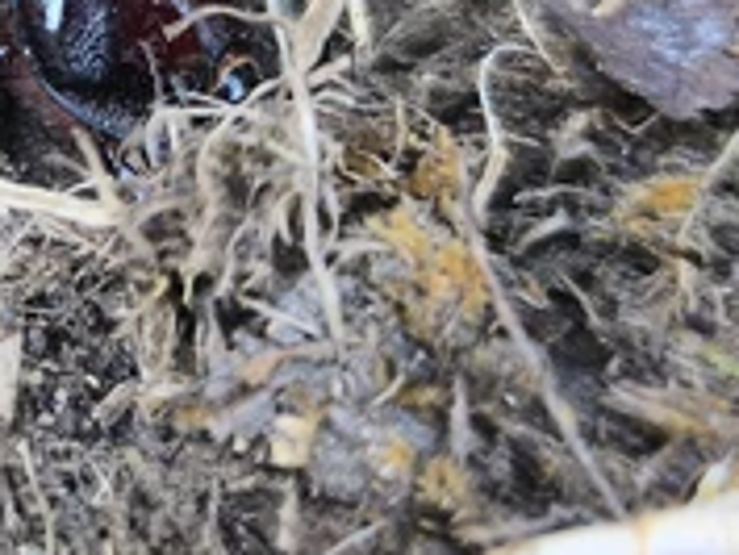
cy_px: -25
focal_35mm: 83
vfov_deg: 17.3
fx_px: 1773
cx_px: -171
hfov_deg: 21.7
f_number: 1.65
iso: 400
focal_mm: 6.18
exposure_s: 1/50
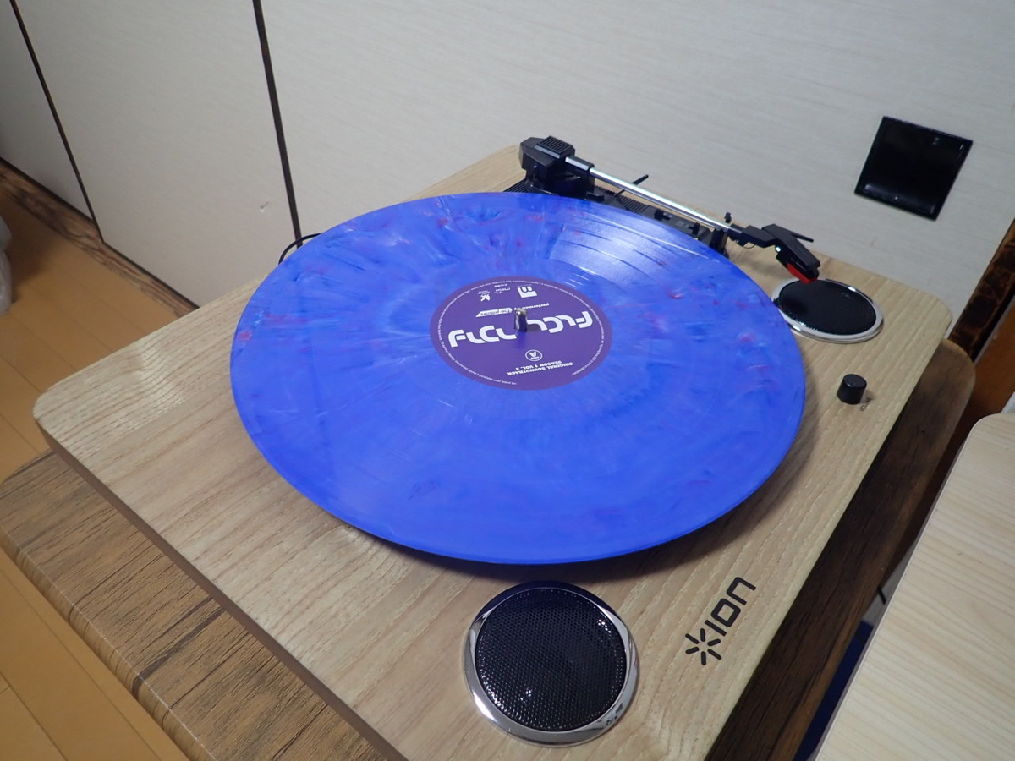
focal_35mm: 25
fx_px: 733
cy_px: 380
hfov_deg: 69.4
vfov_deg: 54.9
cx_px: 508
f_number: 2
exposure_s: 1/40
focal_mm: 4.5
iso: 200
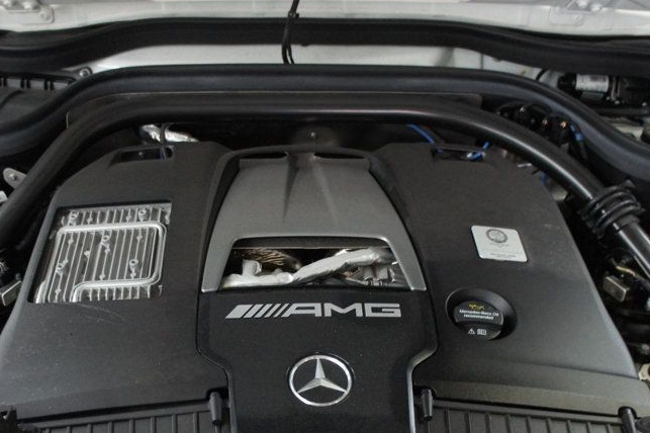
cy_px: 337
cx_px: 282
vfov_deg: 30.5
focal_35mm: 43
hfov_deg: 45.3
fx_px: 776
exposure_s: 1/50
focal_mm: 18
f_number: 3.5
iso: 1600
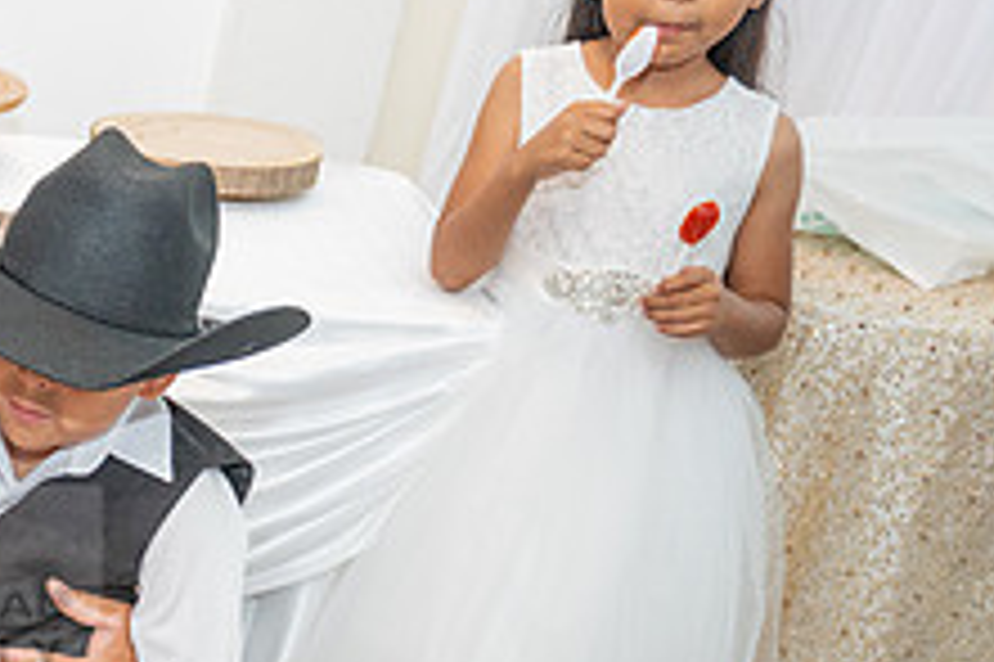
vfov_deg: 18.0
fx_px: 2014
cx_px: -486
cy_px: 731
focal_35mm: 73
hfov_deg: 22.7
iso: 800
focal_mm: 24
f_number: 3.2
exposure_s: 1/160
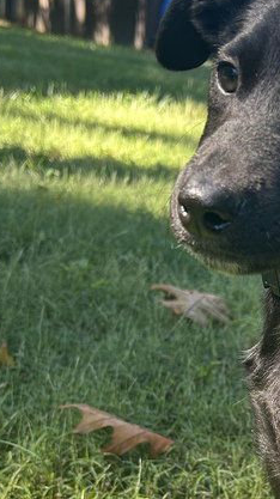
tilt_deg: -20.4
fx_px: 899
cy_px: 409
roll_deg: -8.8
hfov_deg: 17.1
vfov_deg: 30.2
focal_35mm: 68
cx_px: 317
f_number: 1.5
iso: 32
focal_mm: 5.7
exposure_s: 1/128
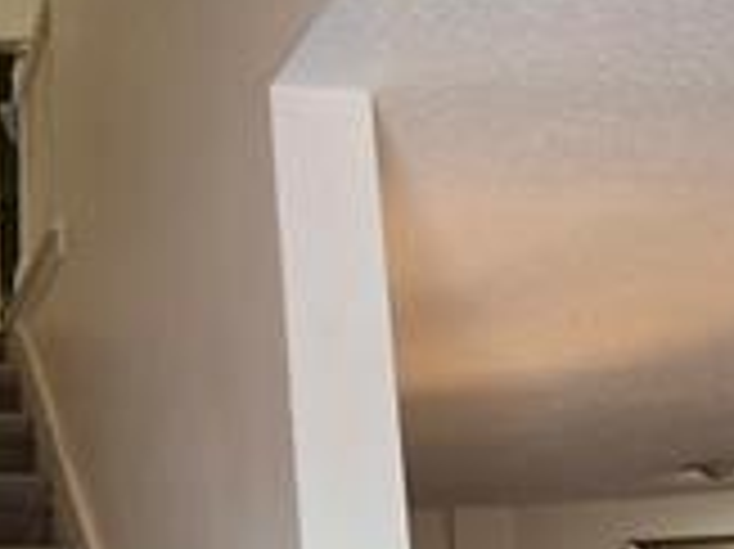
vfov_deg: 27.9
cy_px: 446
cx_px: -158
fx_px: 1081
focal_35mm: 51
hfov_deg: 31.2
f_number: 1.9
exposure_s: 1/60
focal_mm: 2.2
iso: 200
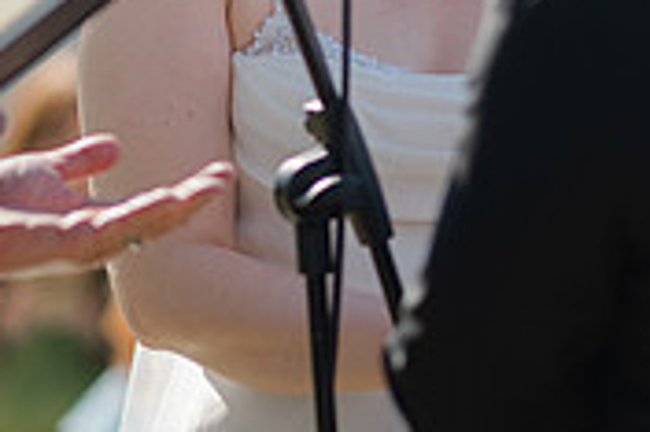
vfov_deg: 4.0
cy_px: -76
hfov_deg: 6.0
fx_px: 6241
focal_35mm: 346
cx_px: 295
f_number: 1.4
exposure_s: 1/1600
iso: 64
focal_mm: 105
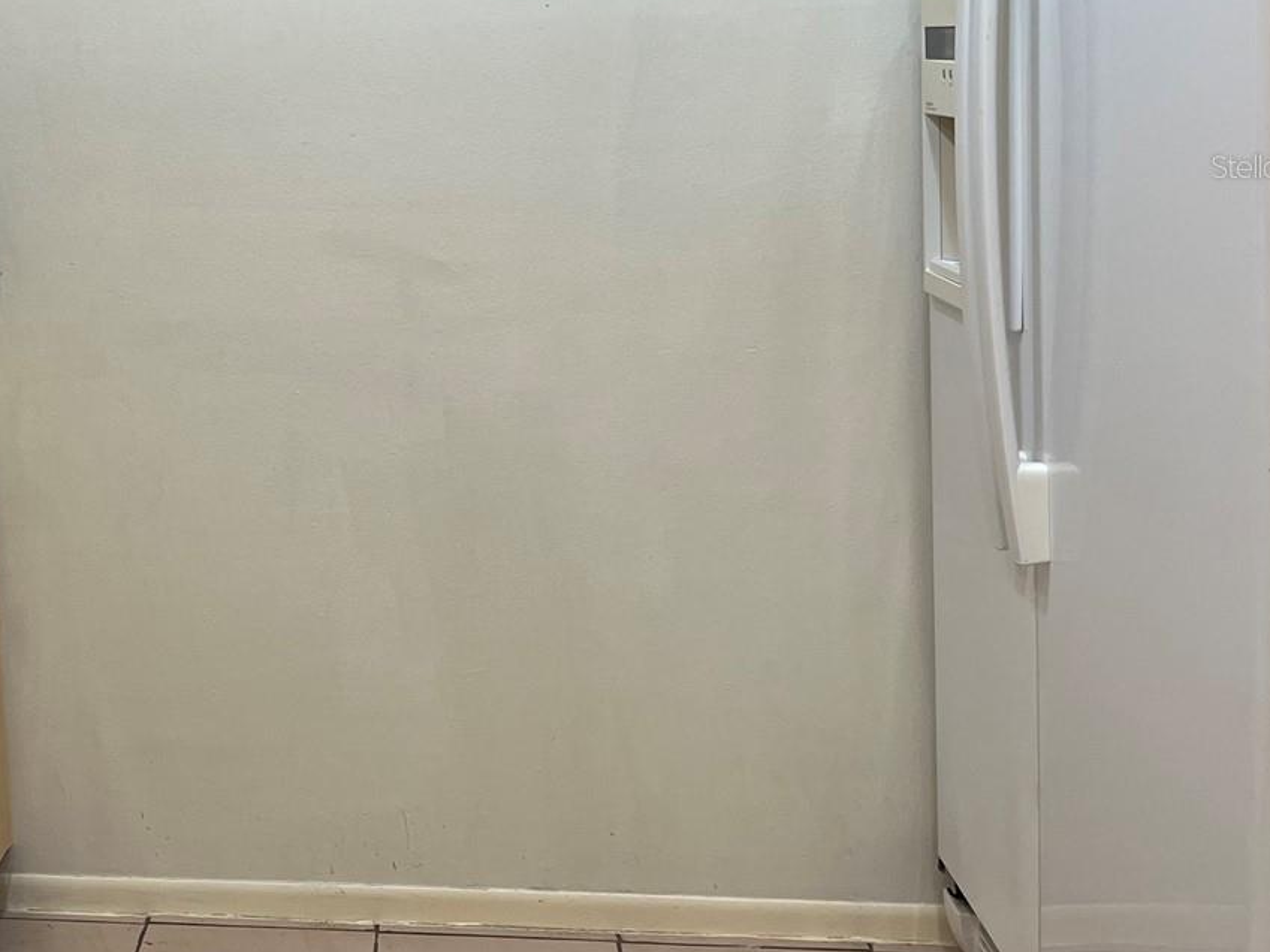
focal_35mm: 49
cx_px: 156
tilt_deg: -4.6
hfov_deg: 36.7
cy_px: 166
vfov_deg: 28.9
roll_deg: +2.9
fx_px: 1798
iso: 125
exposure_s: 1/120
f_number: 1.6
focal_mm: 5.1
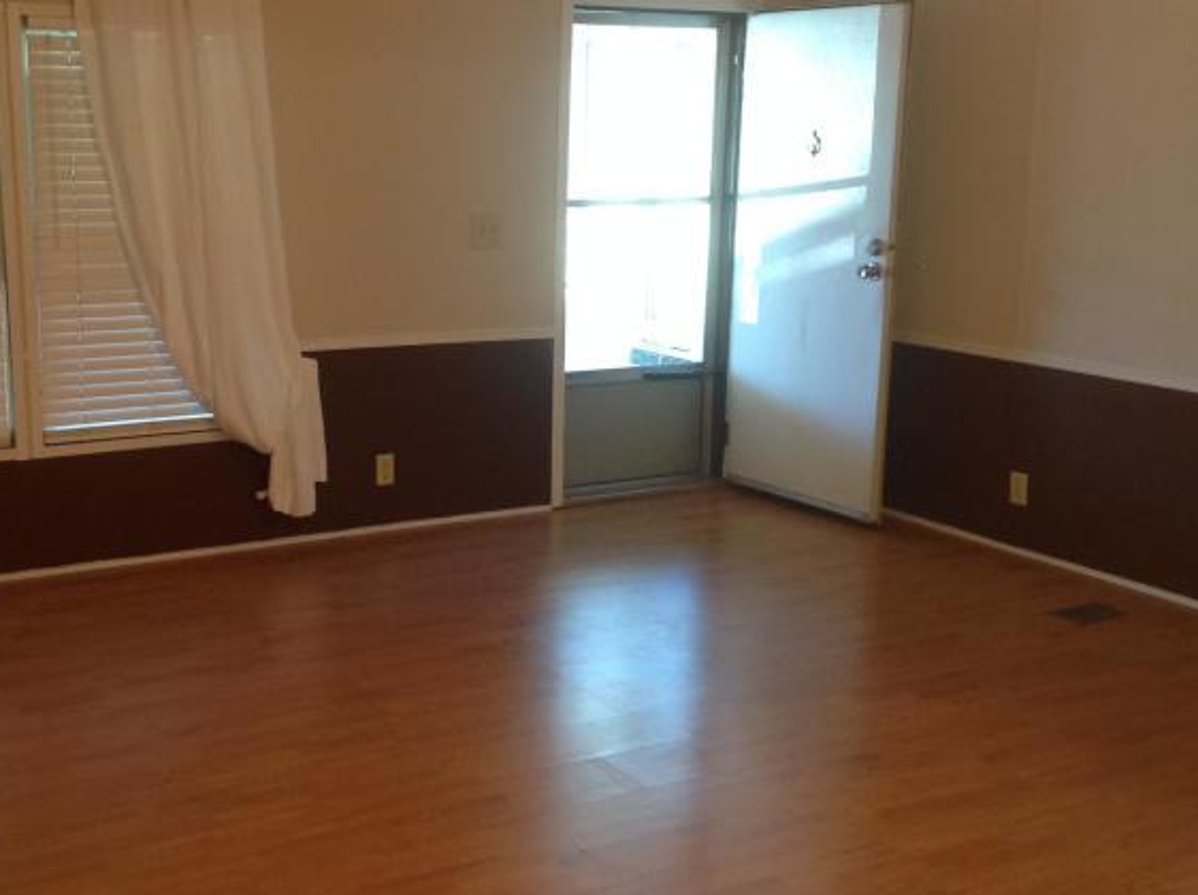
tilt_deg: -13.4
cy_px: 452
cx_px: 489
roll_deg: +0.1
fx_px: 1728
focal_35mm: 50
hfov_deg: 38.1
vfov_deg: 29.0
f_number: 2.4
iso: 125
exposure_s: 1/15
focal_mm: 4.28
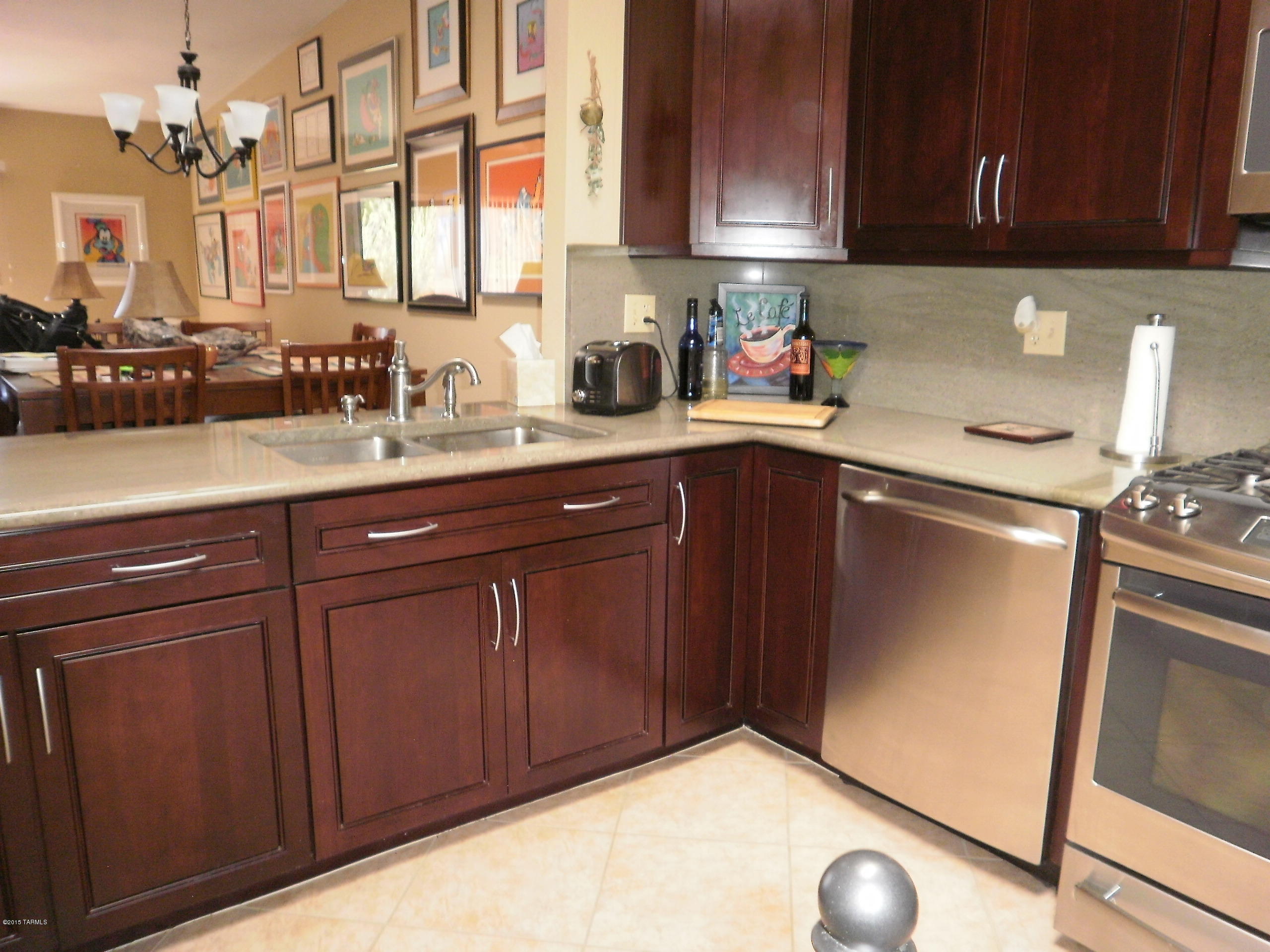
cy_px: 476
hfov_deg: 67.3
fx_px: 954
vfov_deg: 53.1
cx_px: 635
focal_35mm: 26
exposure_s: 1/25
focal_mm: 4.65
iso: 200
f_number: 2.6
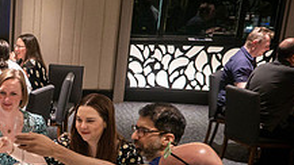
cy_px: 170
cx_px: -73
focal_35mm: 70
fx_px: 546
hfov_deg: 26.3
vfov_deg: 16.8
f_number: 2.8
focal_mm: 12
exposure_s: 1/60
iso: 2000
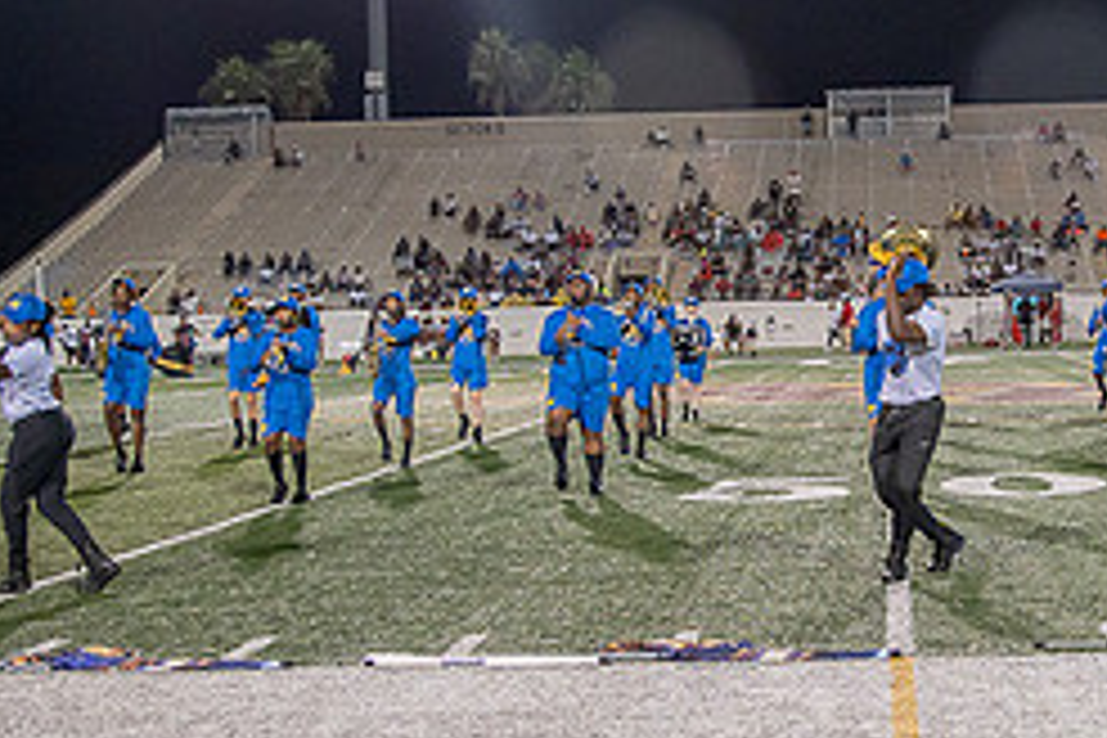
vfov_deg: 20.6
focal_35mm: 66
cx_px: 855
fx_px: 2029
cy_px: 396
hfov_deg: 29.9
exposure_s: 1/200
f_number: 4
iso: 2000
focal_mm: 28
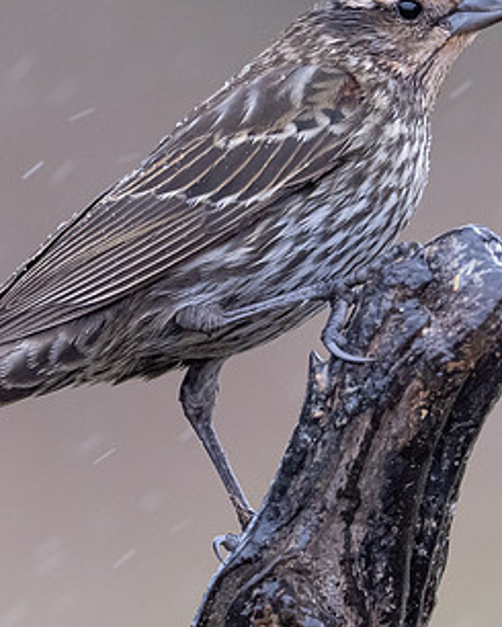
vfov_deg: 1.2
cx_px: 330
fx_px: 30461
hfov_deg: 0.9
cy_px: 422
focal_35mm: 1641
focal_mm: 500
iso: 2500
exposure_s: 1/640
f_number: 5.6
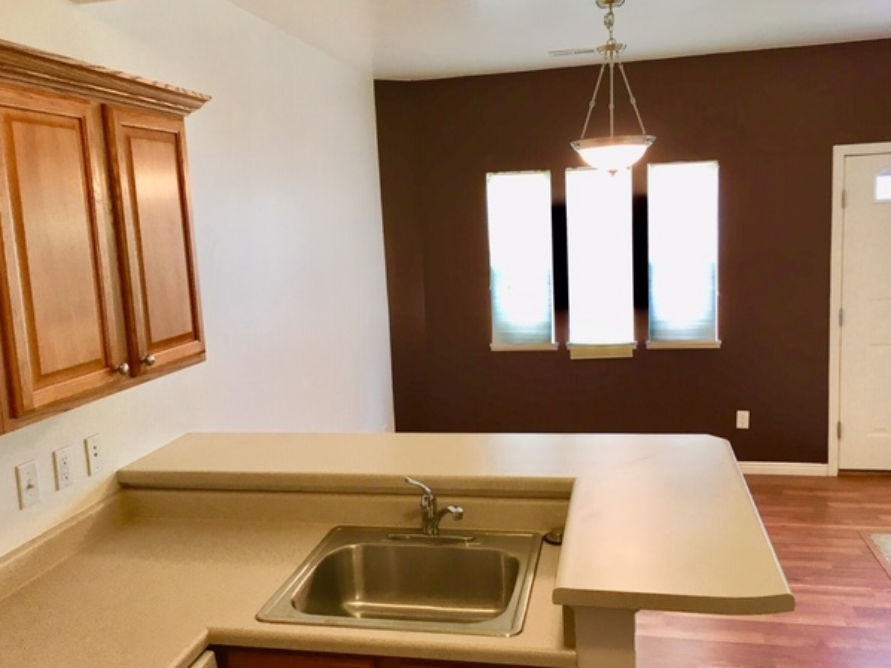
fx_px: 798
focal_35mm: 31
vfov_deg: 45.4
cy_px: 324
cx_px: 449
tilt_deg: -9.1
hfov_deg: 58.4
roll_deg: +3.9
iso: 32
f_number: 2.2
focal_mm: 4.15
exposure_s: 1/30
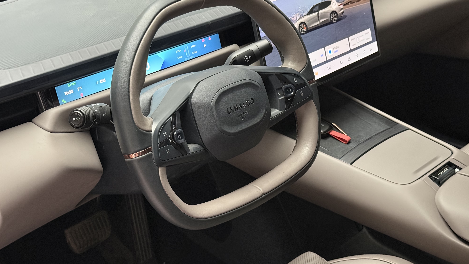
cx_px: 232
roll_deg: +1.0
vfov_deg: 22.5
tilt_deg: -23.8
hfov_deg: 39.2
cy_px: 88
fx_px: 659
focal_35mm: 53
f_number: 1.78
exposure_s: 1/31
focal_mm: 6.76
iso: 500
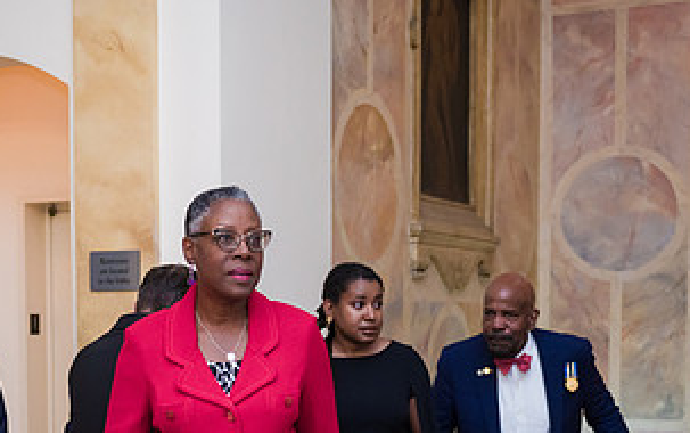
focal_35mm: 69
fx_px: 1299
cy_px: 438
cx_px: 234
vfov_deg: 18.4
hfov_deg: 29.6
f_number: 3.2
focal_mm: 35
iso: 1600
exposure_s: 1/200
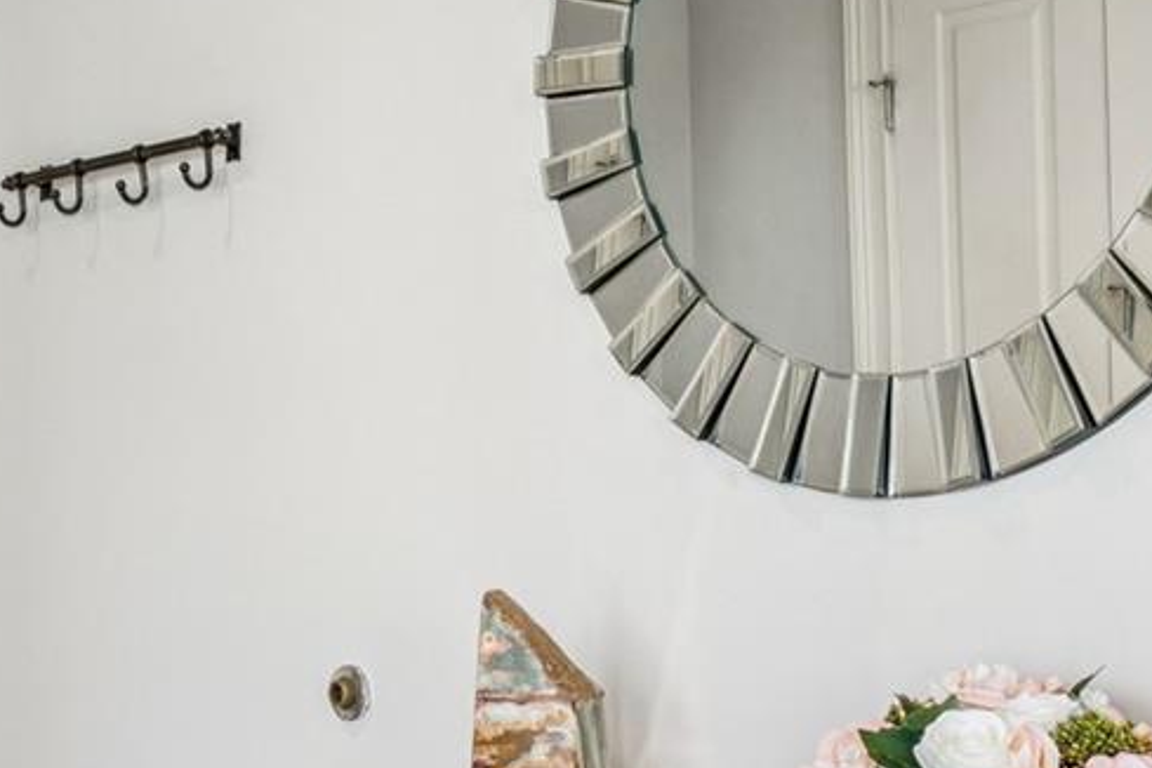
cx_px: 417
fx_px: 2197
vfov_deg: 19.7
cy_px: 557
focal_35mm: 69
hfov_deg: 29.2
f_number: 13
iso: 100
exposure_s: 1/1.67
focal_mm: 16.4
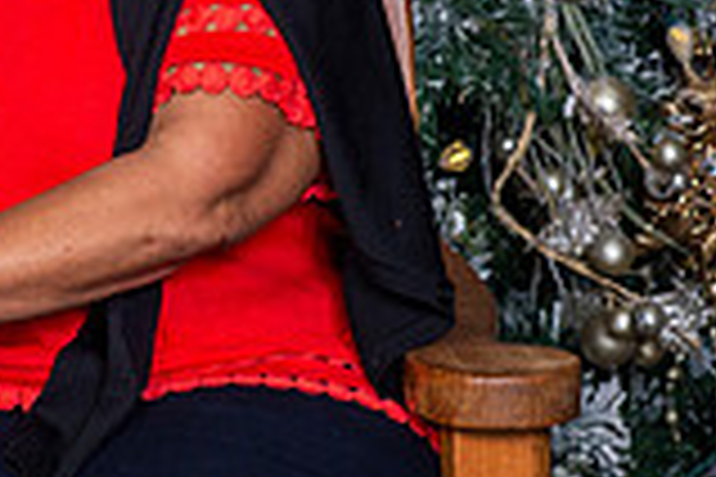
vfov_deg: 4.4
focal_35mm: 310
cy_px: -99
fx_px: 6165
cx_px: -563
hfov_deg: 6.5
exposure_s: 1/125
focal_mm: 85
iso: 400
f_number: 8
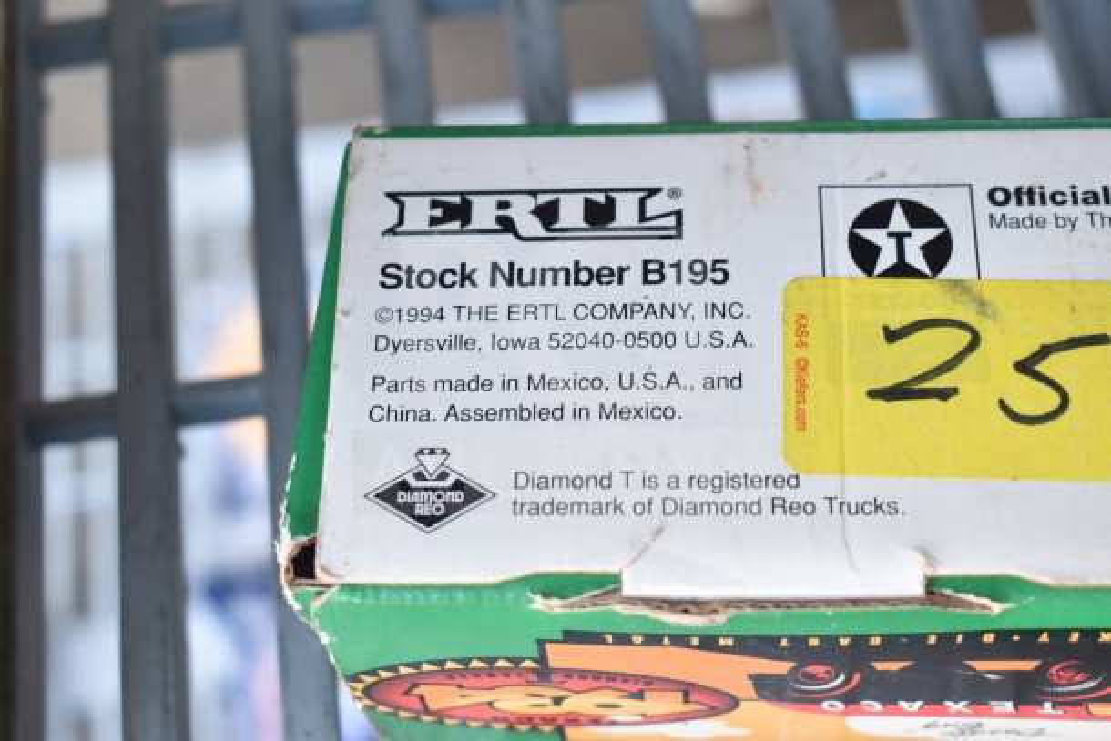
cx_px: 556
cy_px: 370
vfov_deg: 22.6
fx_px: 1852
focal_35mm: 60
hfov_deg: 33.4
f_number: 5
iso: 500
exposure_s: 1/60
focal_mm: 40
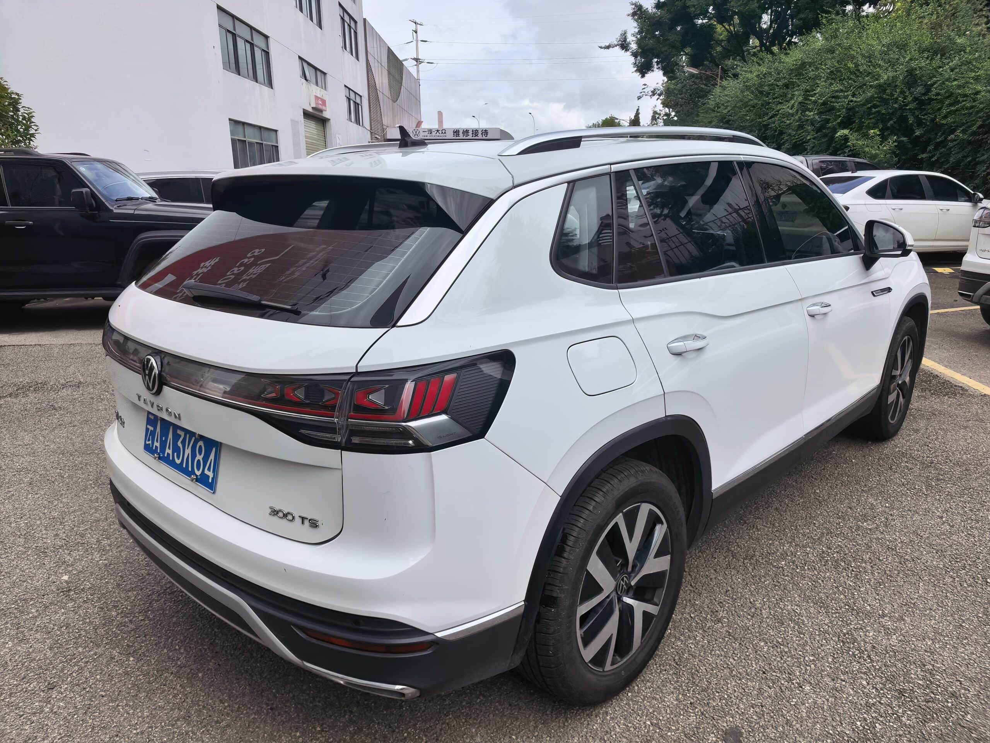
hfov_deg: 71.6
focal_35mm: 24
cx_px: 495
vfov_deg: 56.8
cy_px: 372
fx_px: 686
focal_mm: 5.75
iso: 50
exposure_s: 1/3937
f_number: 2
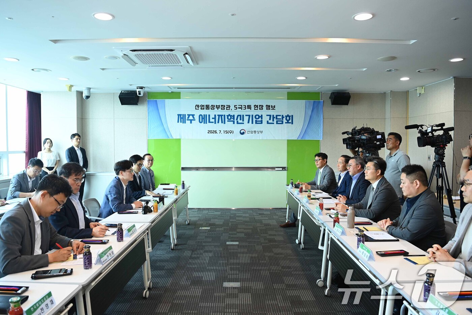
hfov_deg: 73.8
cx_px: 236
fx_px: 315
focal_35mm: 24
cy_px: 158
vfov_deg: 53.1
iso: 1600
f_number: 3.5
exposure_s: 1/250
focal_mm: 24
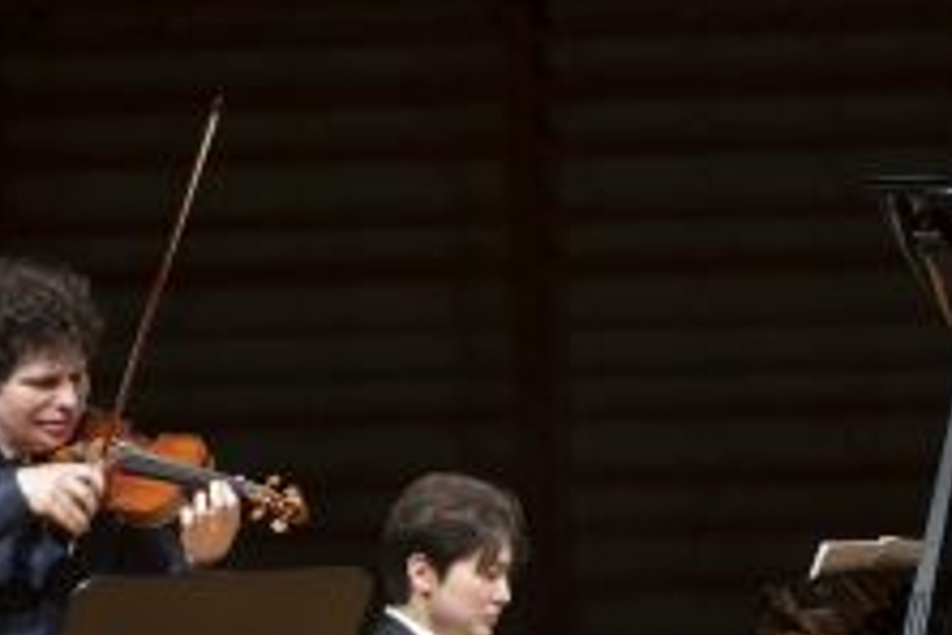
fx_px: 14279
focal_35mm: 540
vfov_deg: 2.5
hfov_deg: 3.8
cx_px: 502
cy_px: 521
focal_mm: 300
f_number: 4
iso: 2500
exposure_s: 1/160
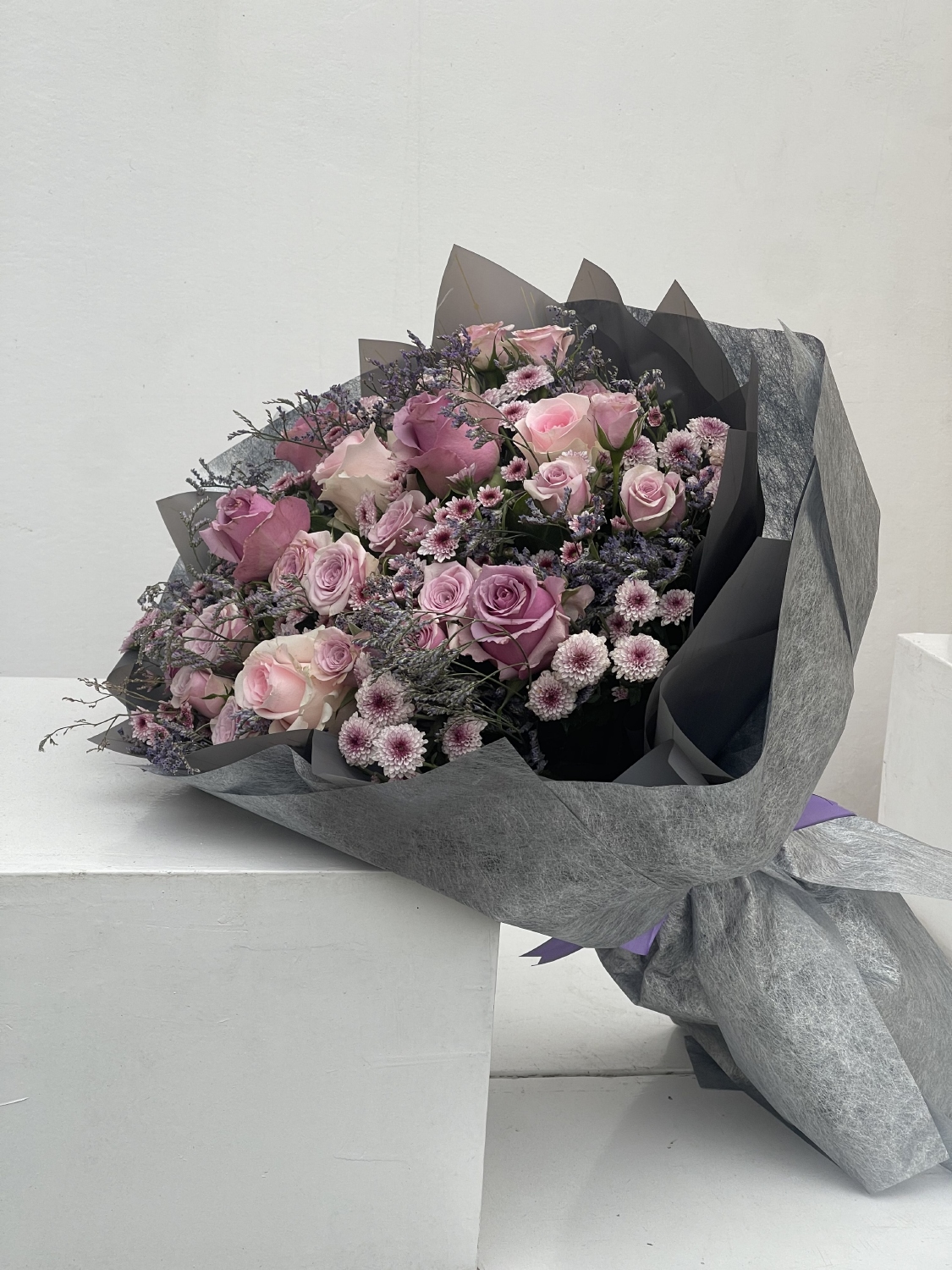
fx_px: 2347
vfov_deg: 30.3
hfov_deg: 22.9
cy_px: 635
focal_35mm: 64
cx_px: 476
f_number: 2.2
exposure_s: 1/99
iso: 25
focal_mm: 7.5
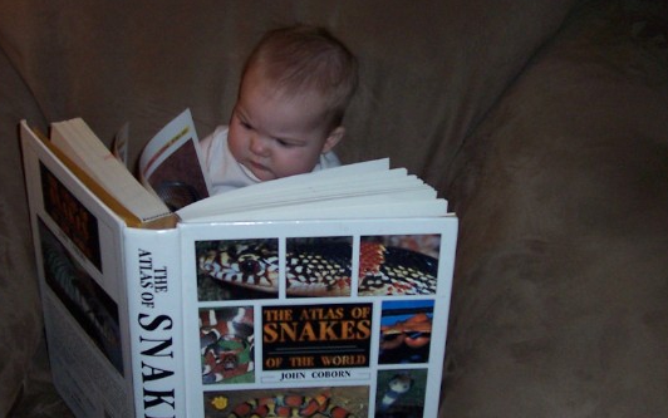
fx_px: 947
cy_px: 217
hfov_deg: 38.8
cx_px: 325
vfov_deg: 24.9
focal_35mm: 52
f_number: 2.7
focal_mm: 5.6
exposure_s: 1/60
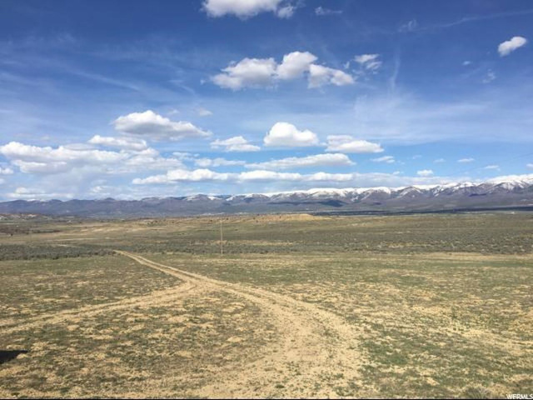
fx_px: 447
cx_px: 266
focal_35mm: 29
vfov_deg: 48.2
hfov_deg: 61.7
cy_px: 200
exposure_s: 1/2653
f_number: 2.2
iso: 25
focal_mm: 4.15
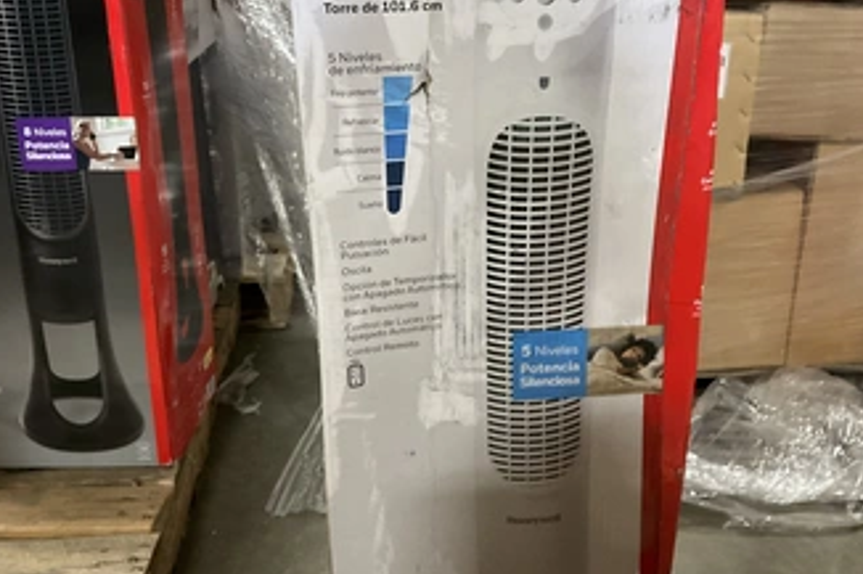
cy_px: 262
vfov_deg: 35.9
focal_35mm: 37
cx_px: 432
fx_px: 886
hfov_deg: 51.9
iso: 320
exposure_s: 1/30
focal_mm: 3
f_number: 1.8
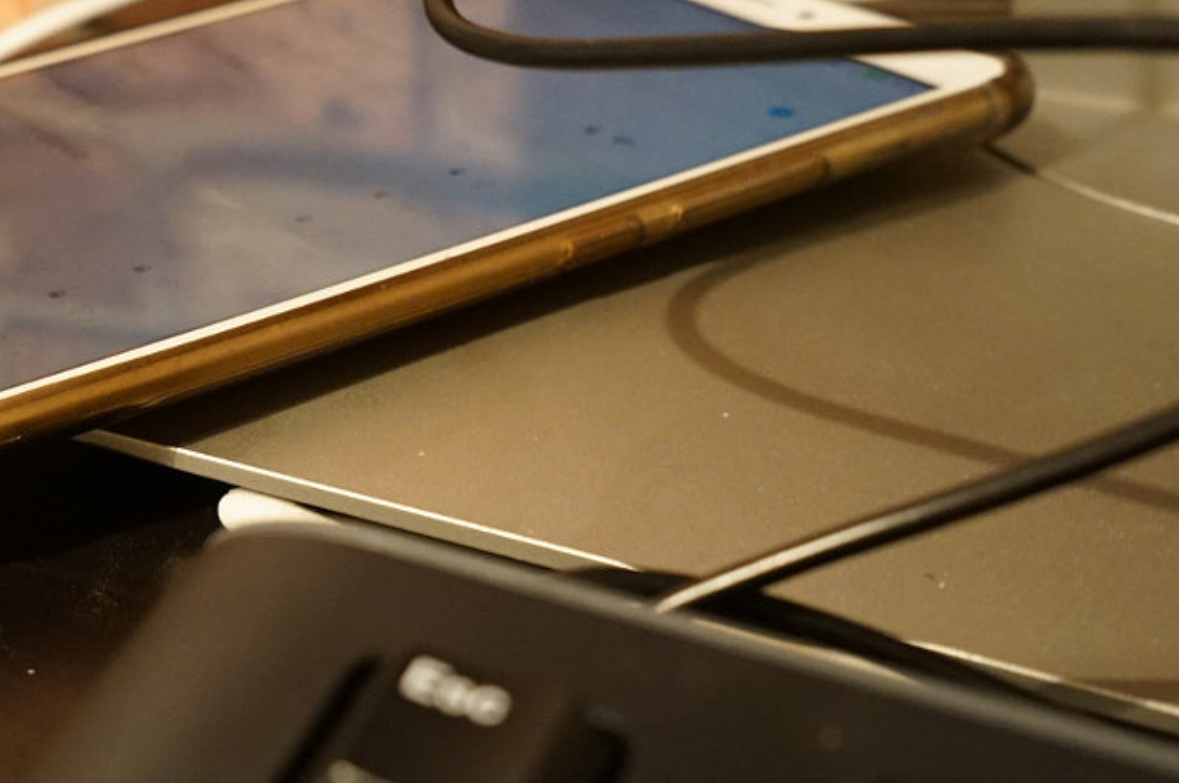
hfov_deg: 25.6
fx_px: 2453
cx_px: -13
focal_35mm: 75
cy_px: 371
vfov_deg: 18.1
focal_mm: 29
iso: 2000
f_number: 5.6
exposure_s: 1/3
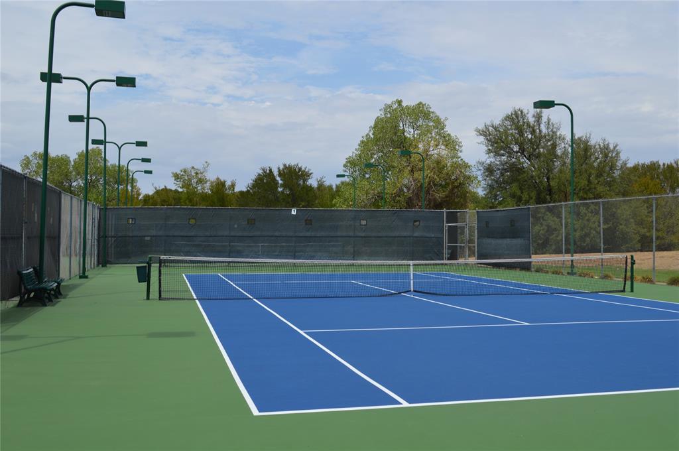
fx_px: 735
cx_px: 340
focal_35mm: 39
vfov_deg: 34.1
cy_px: 226
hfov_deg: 49.6
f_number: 8
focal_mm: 26
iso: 100
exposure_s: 1/250
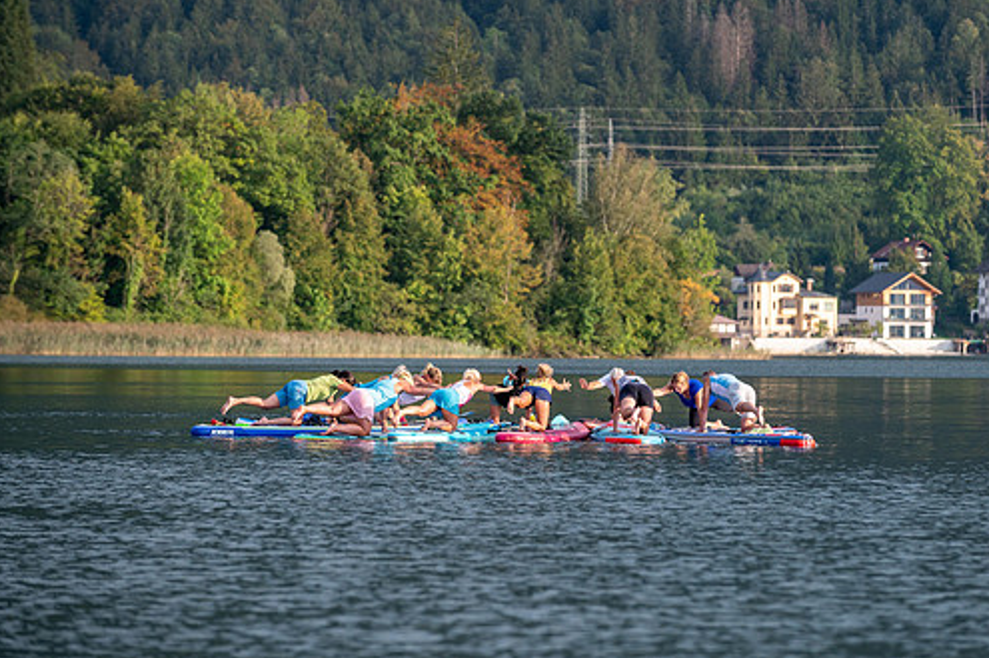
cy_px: 274
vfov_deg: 5.7
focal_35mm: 239
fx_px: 6559
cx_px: 569
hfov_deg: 8.6
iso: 640
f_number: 5
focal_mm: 200
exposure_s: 1/2500
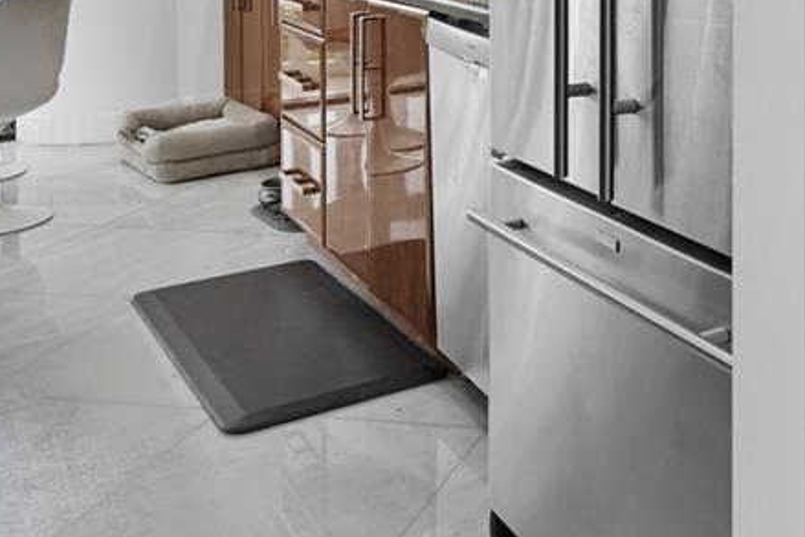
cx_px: 743
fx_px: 1141
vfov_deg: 23.9
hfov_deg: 36.2
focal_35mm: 51
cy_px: -126
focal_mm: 14
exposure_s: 1/30
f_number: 4
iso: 100
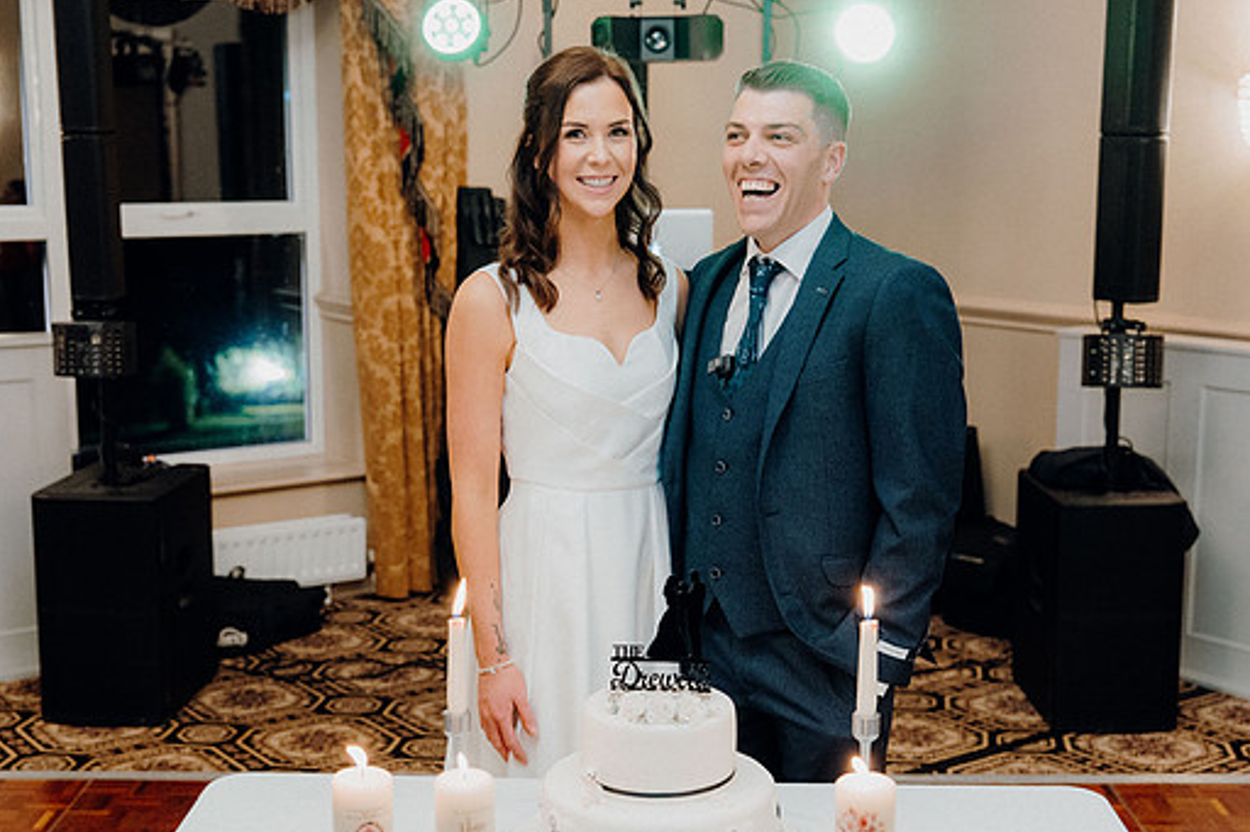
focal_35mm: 51
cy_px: 462
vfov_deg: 26.4
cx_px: 637
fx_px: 1770
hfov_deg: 38.9
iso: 3200
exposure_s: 1/160
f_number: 3.5
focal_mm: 45
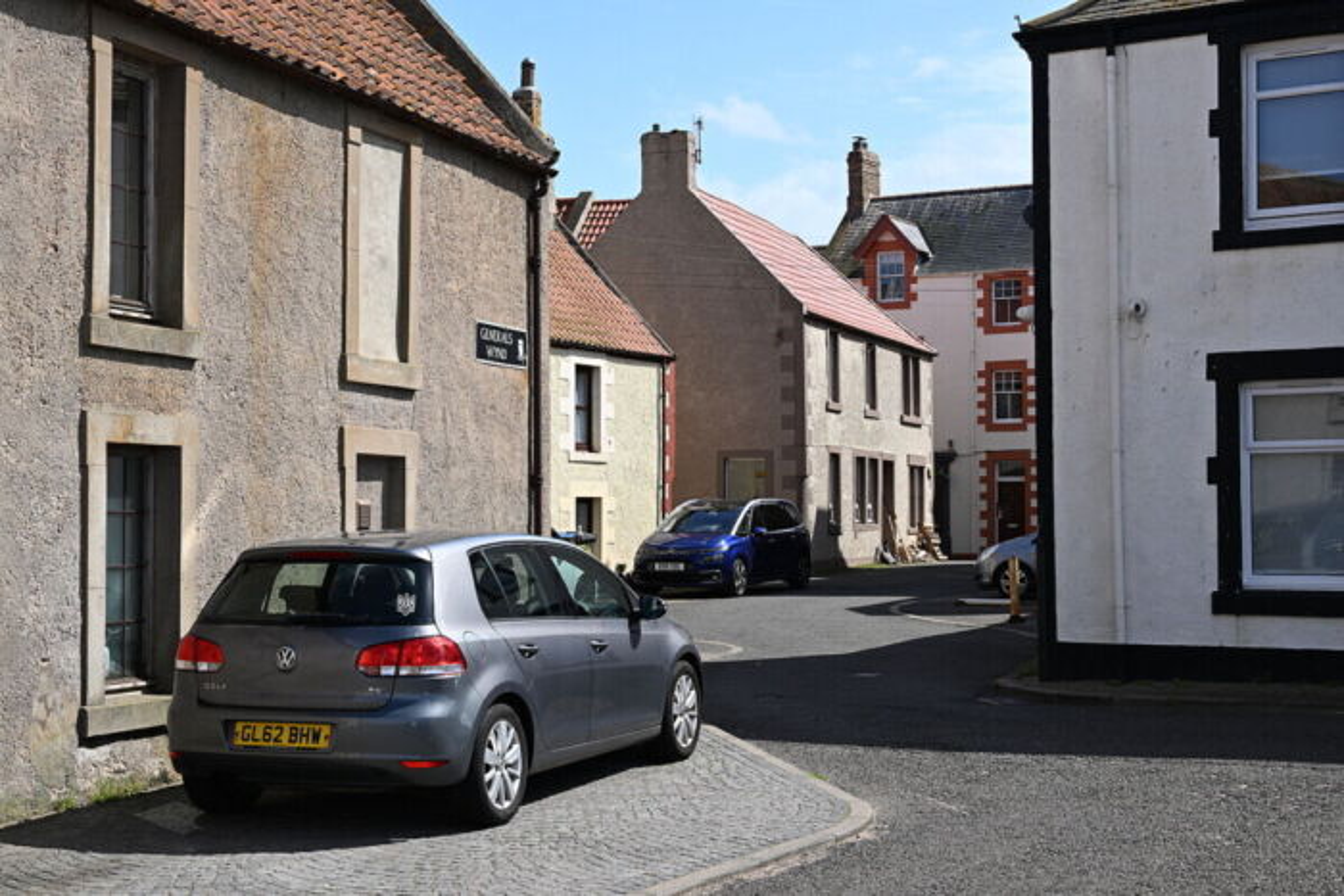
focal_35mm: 54
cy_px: 448
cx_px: 672
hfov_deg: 36.9
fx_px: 2016
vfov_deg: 25.1
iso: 100
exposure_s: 1/200
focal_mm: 54
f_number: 9
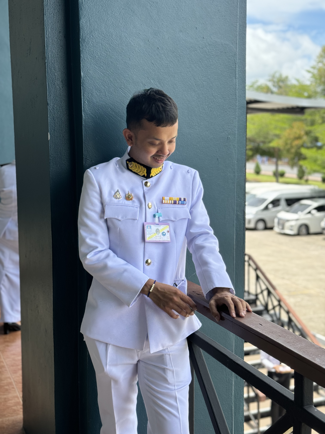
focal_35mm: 48
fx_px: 601
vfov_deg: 39.7
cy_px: 217
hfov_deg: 30.3
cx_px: 162
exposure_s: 1/876
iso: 64
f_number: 1.78
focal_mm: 6.76
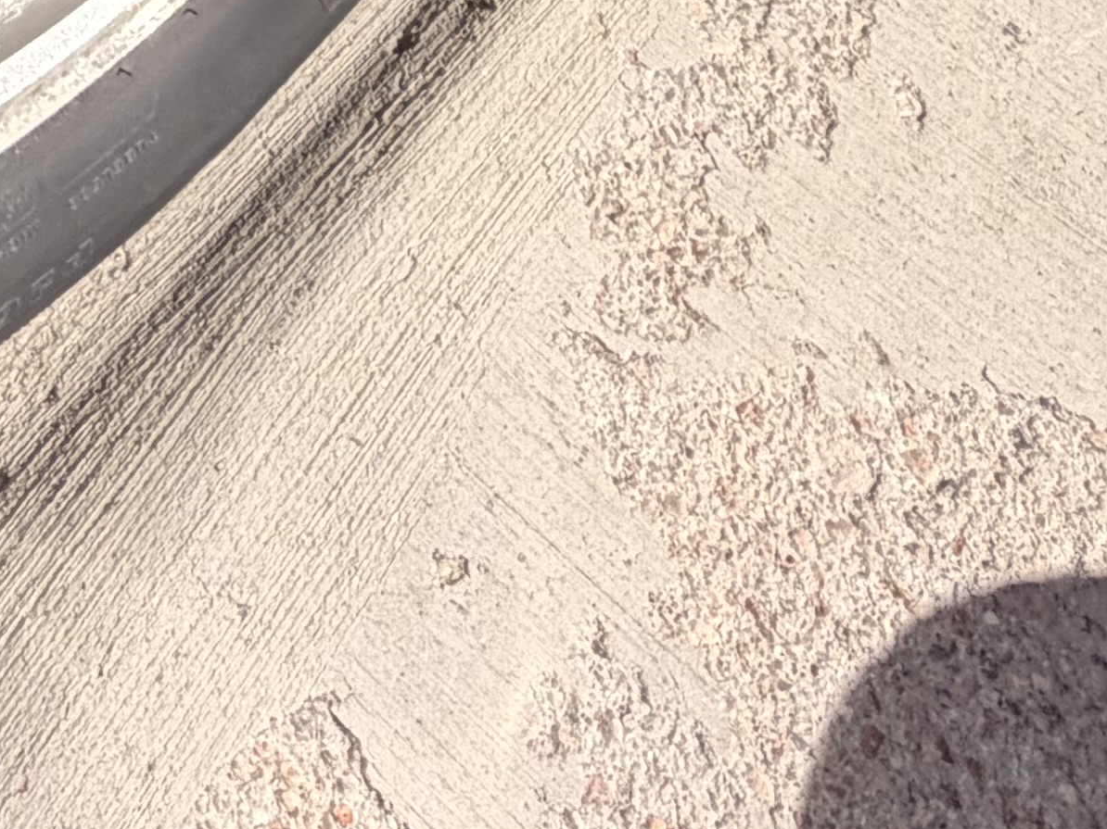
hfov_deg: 26.0
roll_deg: -2.2
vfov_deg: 16.4
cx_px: -205
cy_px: -865
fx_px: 2142
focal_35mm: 67
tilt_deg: -38.2
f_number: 2.2
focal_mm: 2.22
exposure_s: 1/770
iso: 32
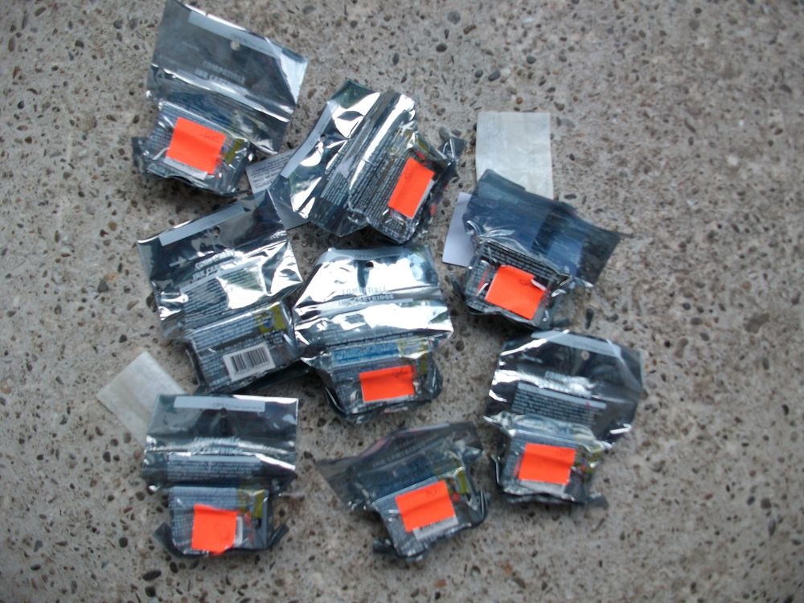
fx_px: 743
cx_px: 402
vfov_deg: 44.2
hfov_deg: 56.8
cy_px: 302
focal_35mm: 32
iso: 80
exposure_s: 1/274
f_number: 2.9
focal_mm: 5.7
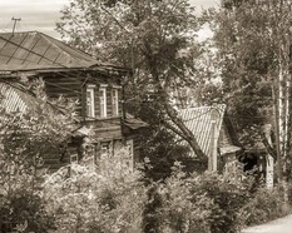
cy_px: 131
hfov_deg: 15.1
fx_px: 1097
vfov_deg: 12.1
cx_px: 94
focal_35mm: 127
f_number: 11
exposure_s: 1/200
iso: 100
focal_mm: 35
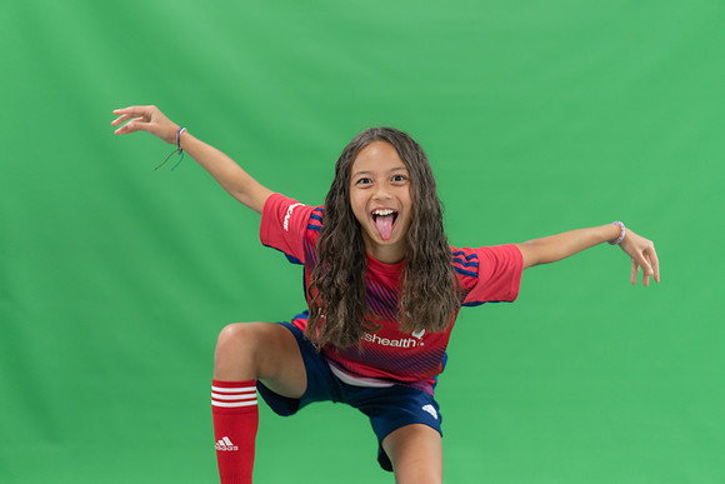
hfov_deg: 14.4
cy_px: 242
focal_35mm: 142
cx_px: 362
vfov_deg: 9.7
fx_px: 2860
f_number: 2.8
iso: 1000
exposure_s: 1/250
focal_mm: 142
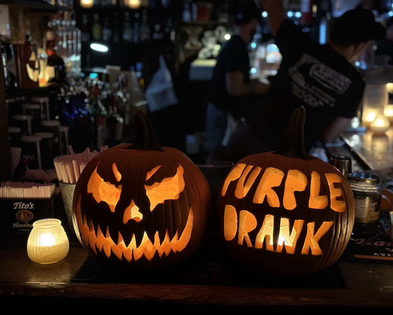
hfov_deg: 36.6
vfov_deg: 29.7
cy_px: 158
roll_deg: -0.4
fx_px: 593
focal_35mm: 51
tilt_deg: -11.9
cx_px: 208
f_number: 1.78
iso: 1000
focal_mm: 6.86
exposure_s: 1/30
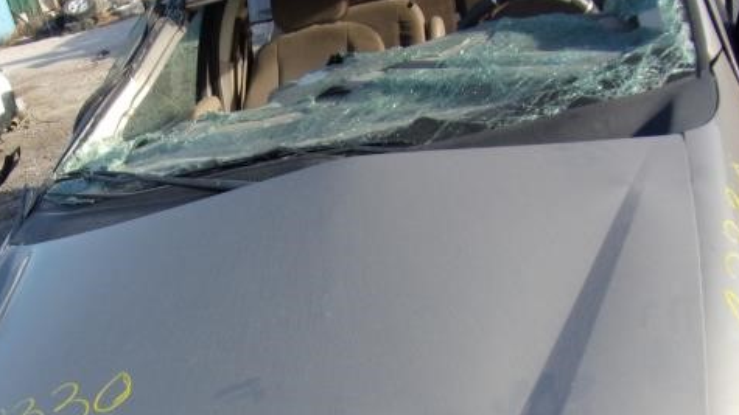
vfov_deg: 26.3
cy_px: 362
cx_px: 260
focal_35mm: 44
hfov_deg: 45.8
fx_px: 862
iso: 80
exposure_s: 1/400
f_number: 3.3
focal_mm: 4.3
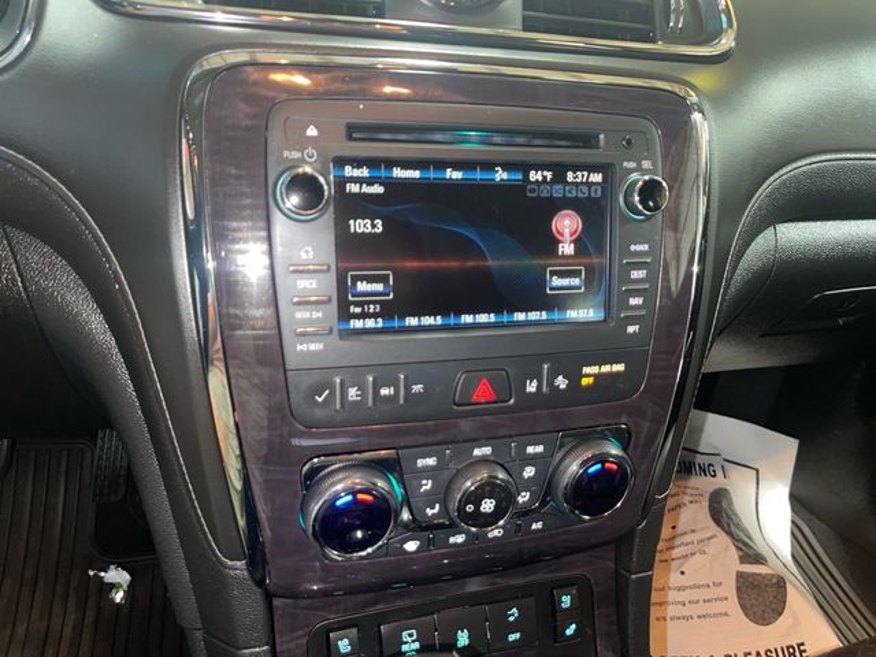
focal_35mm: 26
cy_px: 328
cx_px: 438
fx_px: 658
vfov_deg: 53.1
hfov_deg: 67.3
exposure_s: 1/5
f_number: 1.6
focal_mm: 5.1
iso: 80
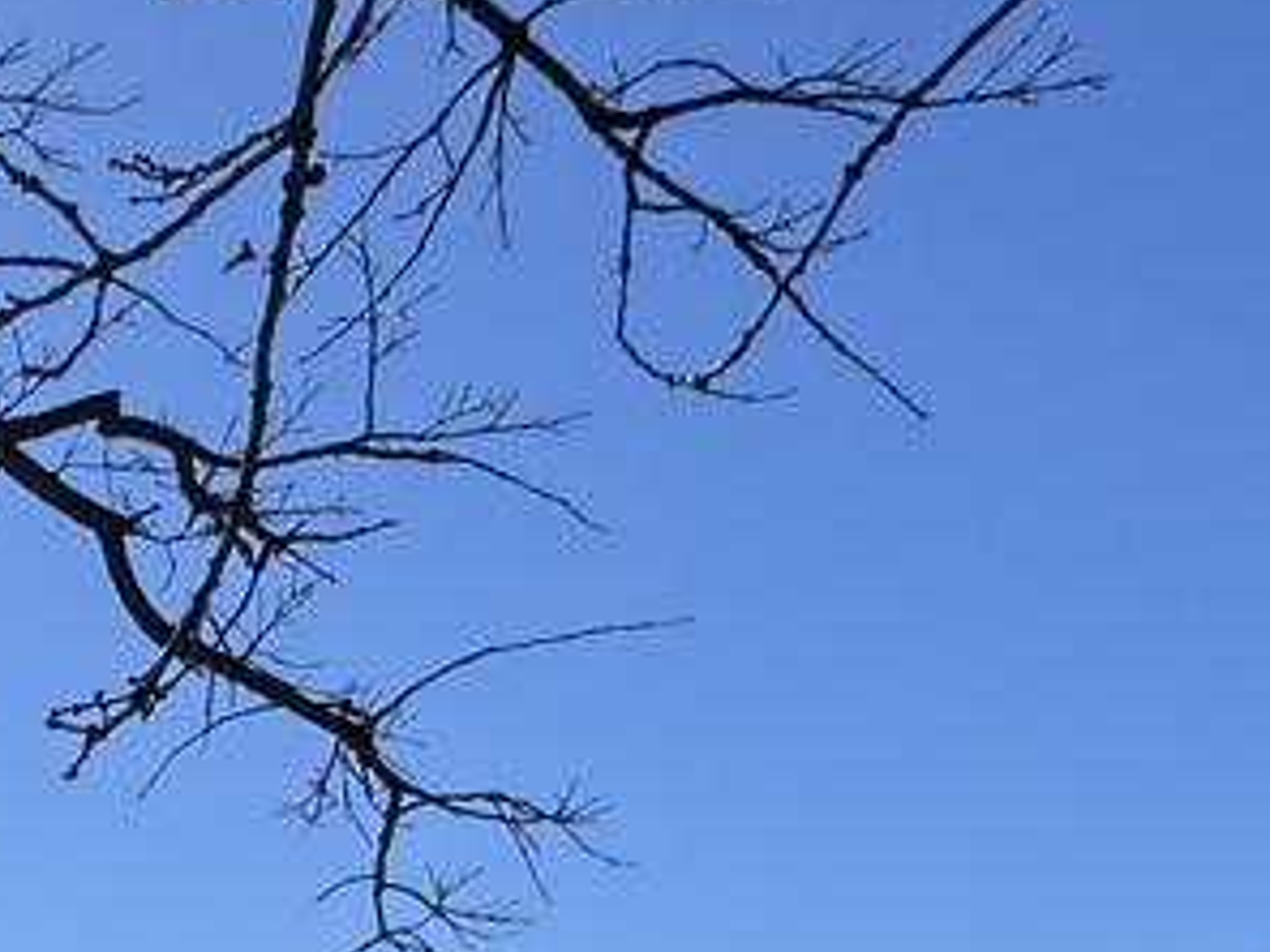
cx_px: -403
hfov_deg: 24.7
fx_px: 2495
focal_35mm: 68
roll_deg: -0.6
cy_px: 1874
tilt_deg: -8.4
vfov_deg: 16.6
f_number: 2.2
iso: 50
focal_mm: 2.22
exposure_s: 1/2985
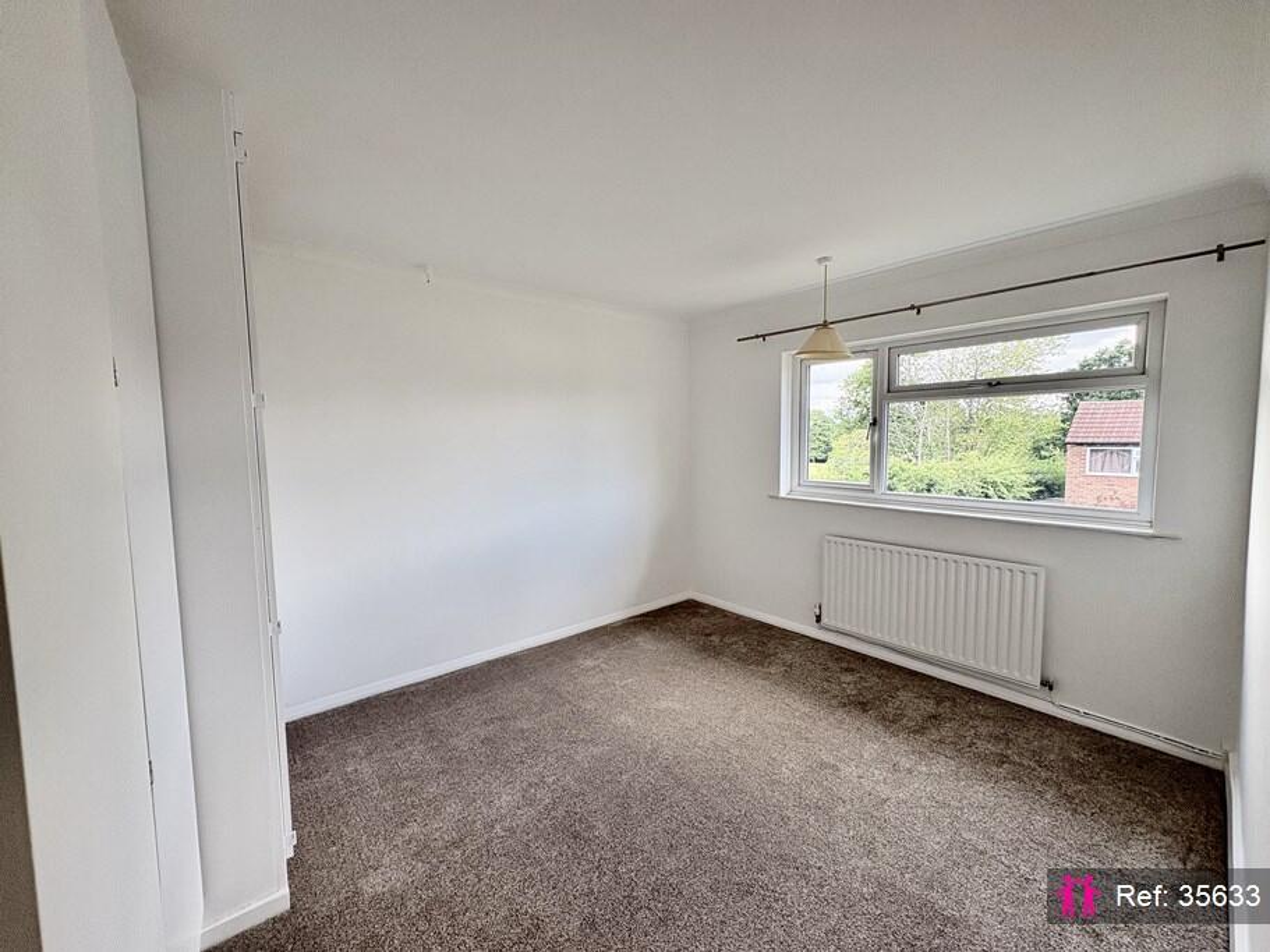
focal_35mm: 14
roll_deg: +0.5
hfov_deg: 102.1
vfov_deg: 85.7
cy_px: 476
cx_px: 635
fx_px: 514
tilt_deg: -3.4
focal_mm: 2.22
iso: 80
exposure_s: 1/136
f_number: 2.2
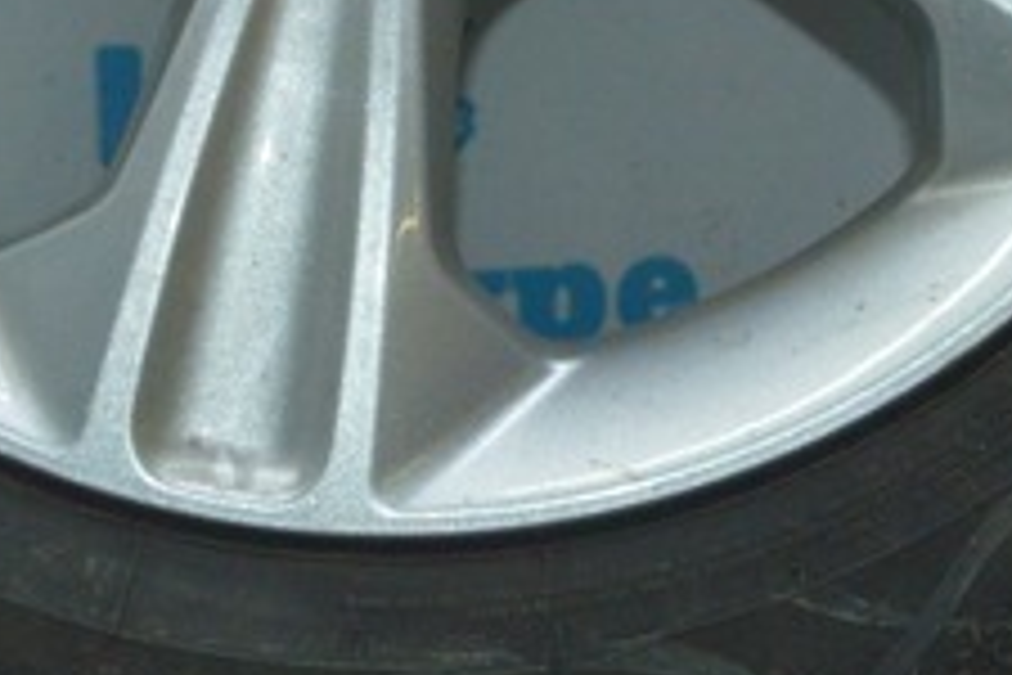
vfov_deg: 8.8
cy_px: -466
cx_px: 432
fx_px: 4216
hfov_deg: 13.7
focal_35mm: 150
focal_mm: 22
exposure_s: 1/40
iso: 1400
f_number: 16
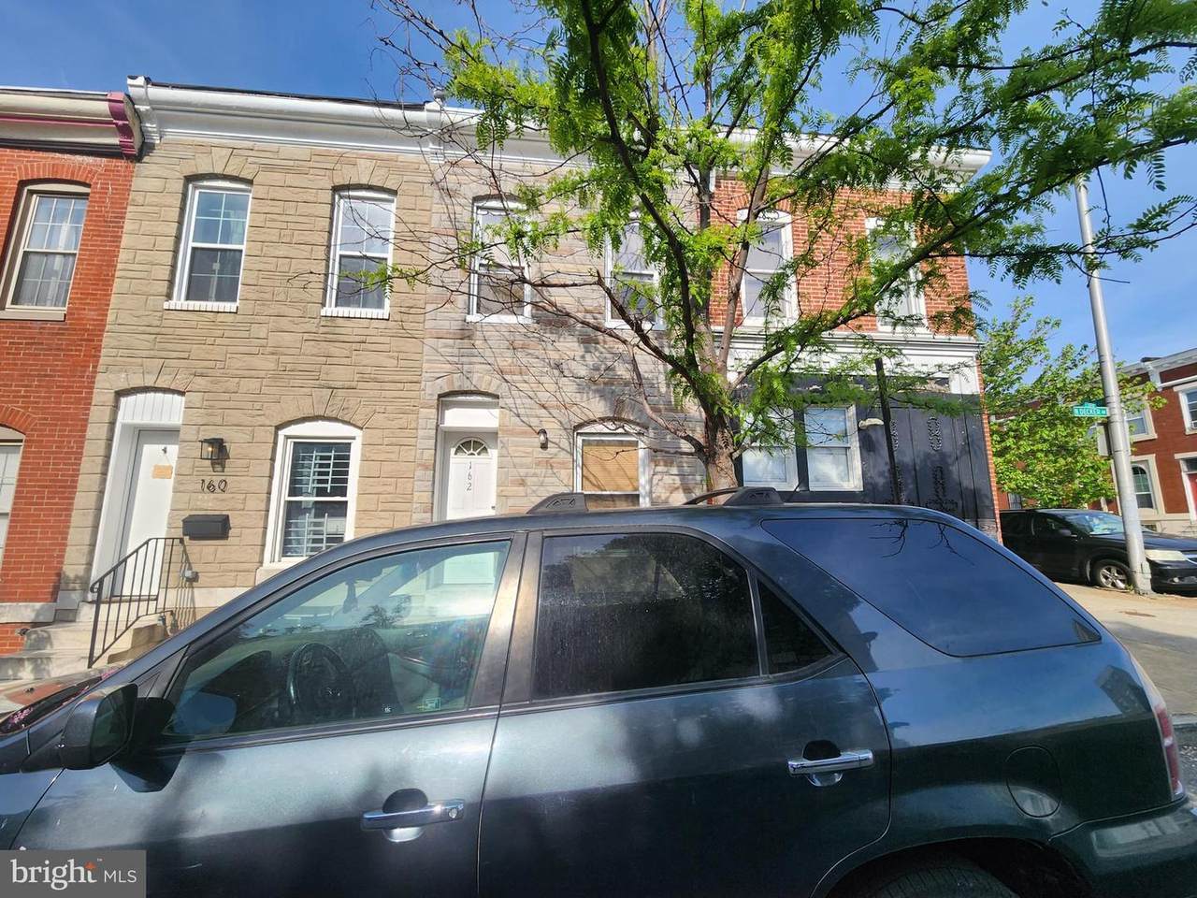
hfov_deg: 106.2
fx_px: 450
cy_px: 449
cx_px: 598
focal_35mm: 13
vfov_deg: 89.9
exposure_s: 1/1571
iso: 50
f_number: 2.2
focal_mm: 2.2
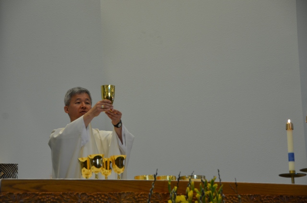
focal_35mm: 105
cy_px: 102
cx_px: 154
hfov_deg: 19.5
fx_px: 894
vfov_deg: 13.0
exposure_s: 1/60
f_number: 5
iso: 720
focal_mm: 70
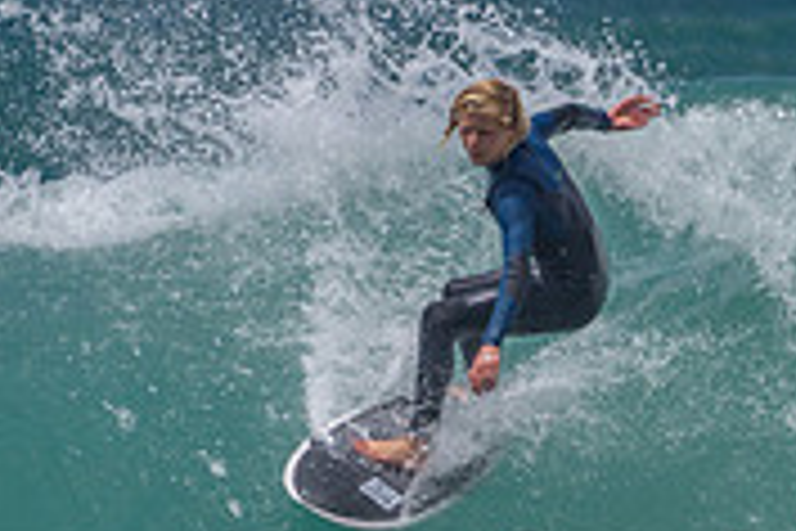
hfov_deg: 1.0
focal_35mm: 2016
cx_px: 668
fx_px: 44573
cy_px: 366
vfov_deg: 0.7
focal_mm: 500
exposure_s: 1/2000
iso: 72
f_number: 5.6
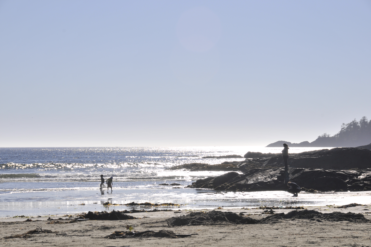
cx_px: 186
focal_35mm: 123
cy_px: 124
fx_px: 1266
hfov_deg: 16.7
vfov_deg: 11.1
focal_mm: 82
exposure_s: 1/640
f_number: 13
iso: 200
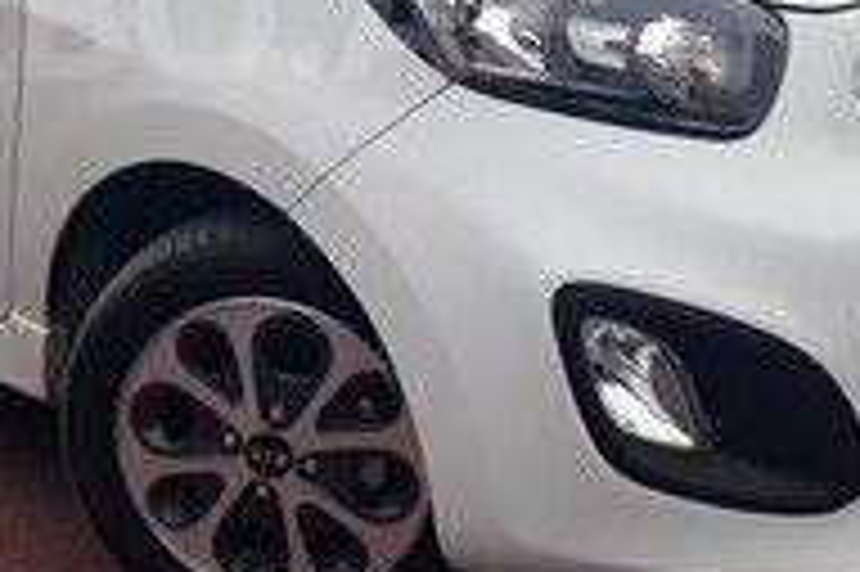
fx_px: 2315
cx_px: 117
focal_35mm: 97
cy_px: 11
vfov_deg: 13.9
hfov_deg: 20.7
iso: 40
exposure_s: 1/445
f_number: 1.9
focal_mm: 3.6
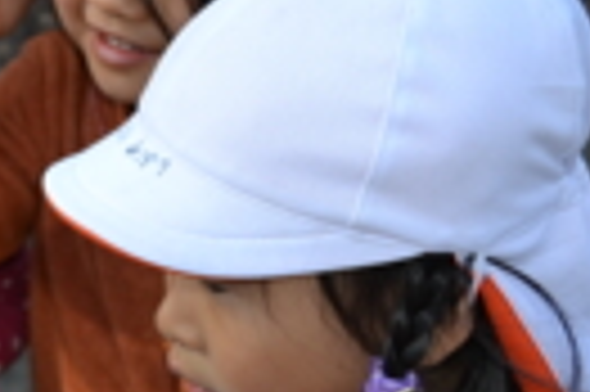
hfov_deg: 18.0
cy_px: 439
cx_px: -54
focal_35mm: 110
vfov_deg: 12.2
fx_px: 1801
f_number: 4
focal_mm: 24
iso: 100
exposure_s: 1/160
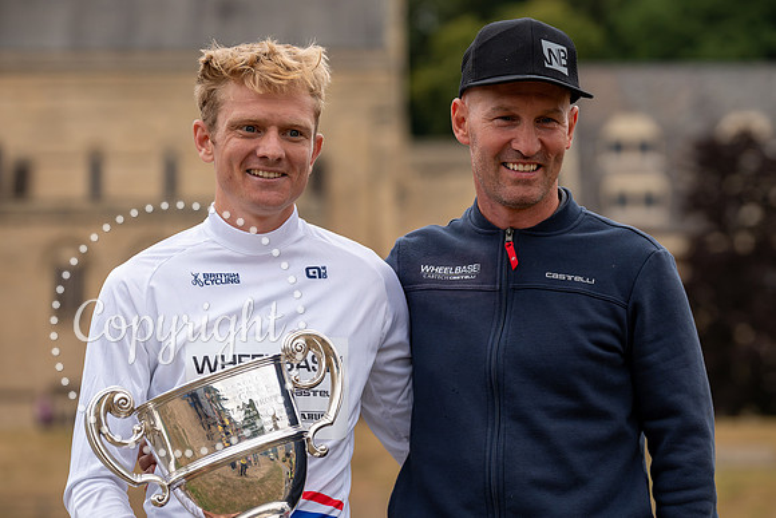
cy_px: 204
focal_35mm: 132
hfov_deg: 15.5
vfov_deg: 10.4
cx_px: 470
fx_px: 2847
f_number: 3.5
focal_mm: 109
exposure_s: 1/1000
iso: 1250
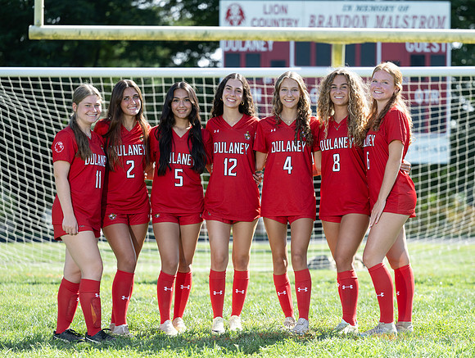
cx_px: 293
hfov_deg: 15.7
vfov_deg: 11.9
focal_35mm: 125
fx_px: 1716
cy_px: 204
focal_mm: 98
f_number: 2.8
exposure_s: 1/800
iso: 200
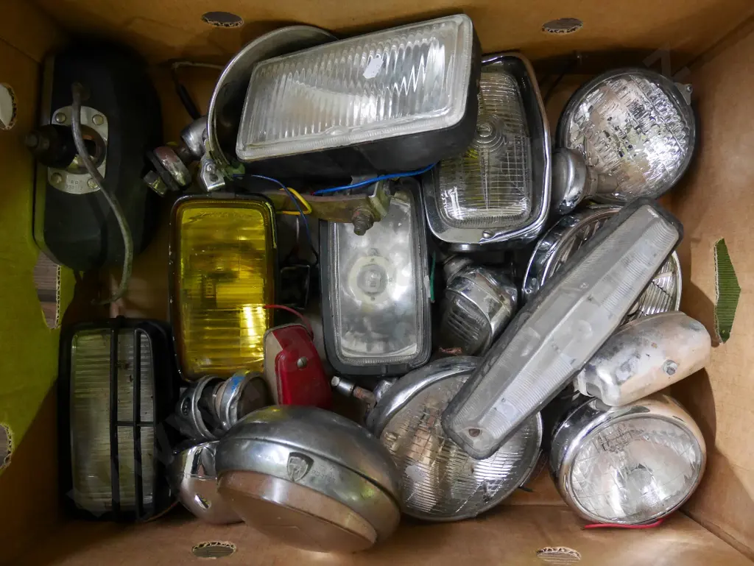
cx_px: 377
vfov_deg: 46.8
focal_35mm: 30
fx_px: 654
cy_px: 283
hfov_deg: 59.9
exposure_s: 1/15
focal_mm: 15
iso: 3200
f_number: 4
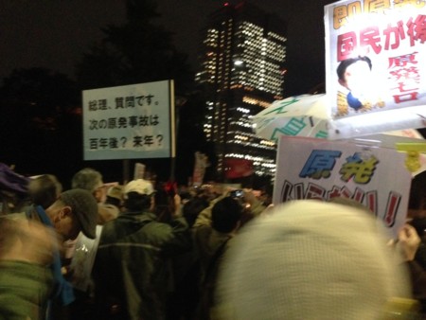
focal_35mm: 33
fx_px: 406
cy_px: 160
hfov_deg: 55.3
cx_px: 213
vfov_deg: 43.0
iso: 800
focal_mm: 4.12
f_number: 2.4
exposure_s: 1/15
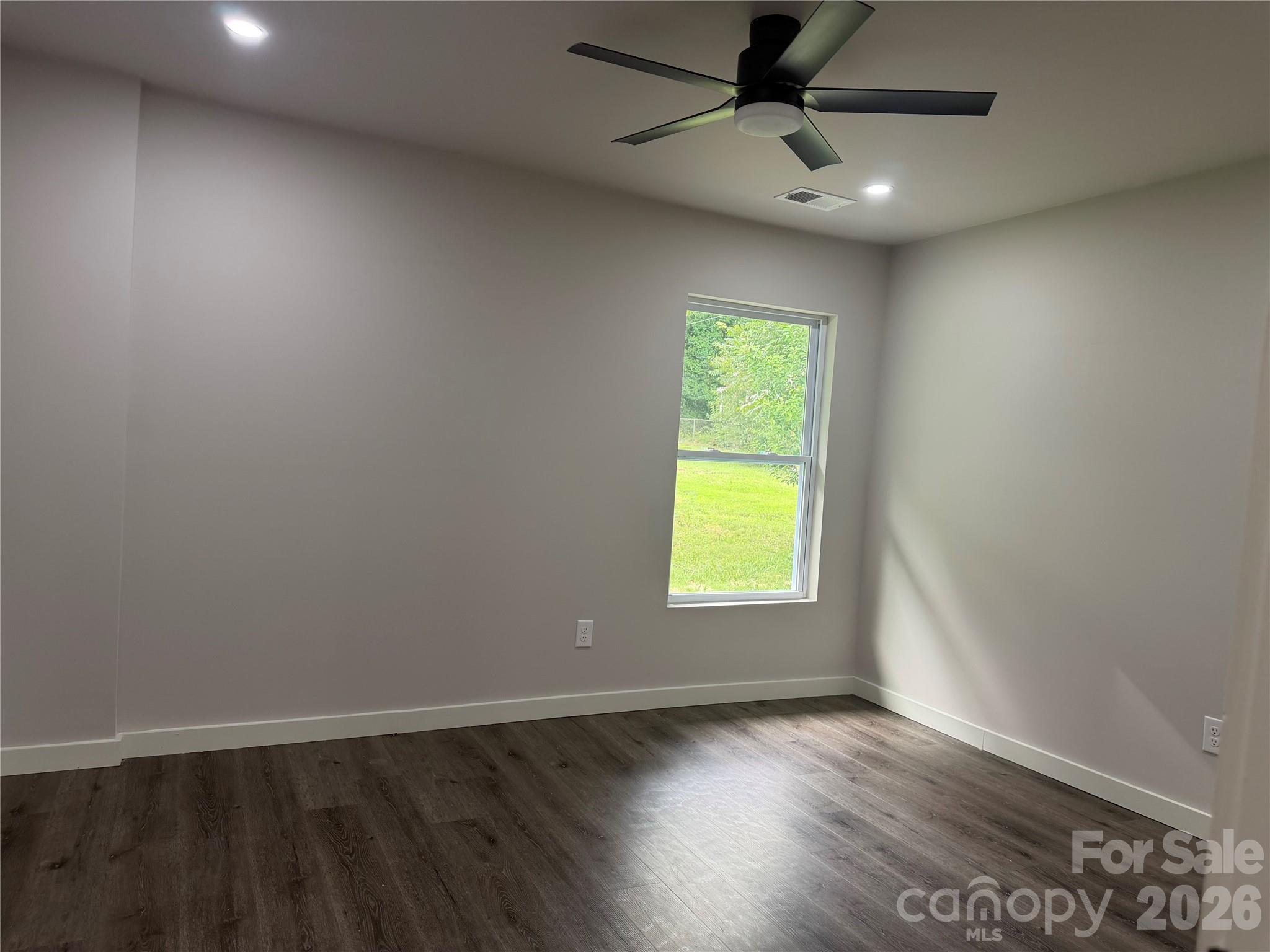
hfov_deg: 71.6
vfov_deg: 56.8
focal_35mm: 24
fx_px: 881
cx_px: 635
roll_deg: -4.0
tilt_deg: -3.0
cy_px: 476
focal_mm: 6.76
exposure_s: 1/60
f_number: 1.78
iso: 125
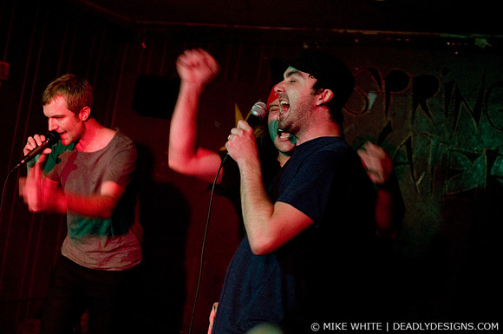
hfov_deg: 43.7
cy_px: 167
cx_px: 252
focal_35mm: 45
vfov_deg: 29.8
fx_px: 628
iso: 1000
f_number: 2.2
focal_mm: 30
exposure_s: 1/100
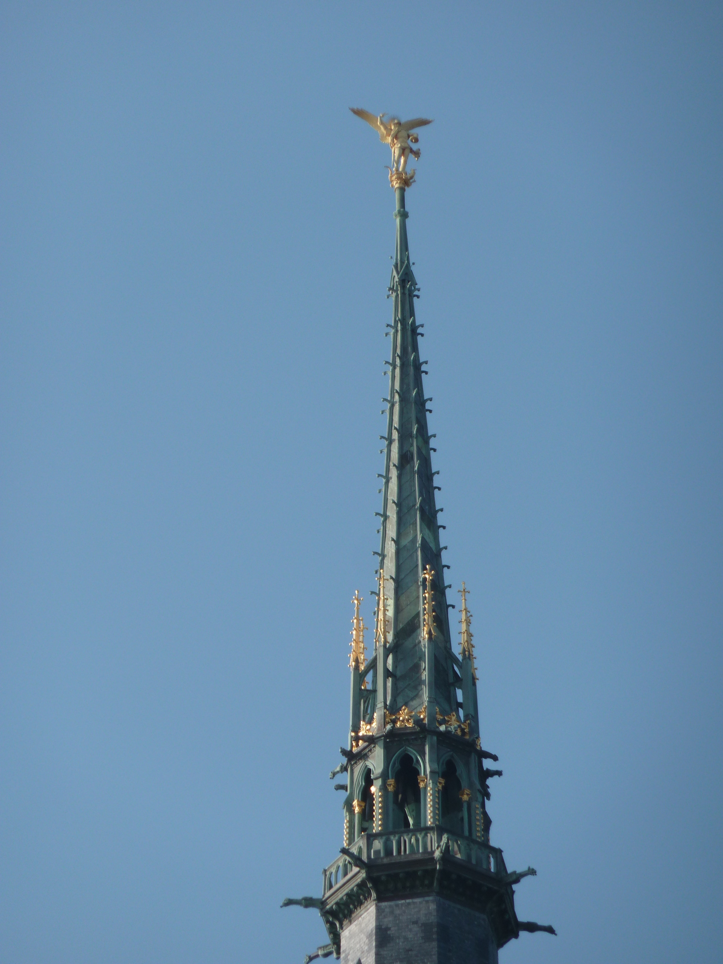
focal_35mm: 300
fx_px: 8355
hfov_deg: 5.0
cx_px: 362
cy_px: 482
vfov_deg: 6.6
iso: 80
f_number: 4.9
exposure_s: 1/320
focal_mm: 49.2
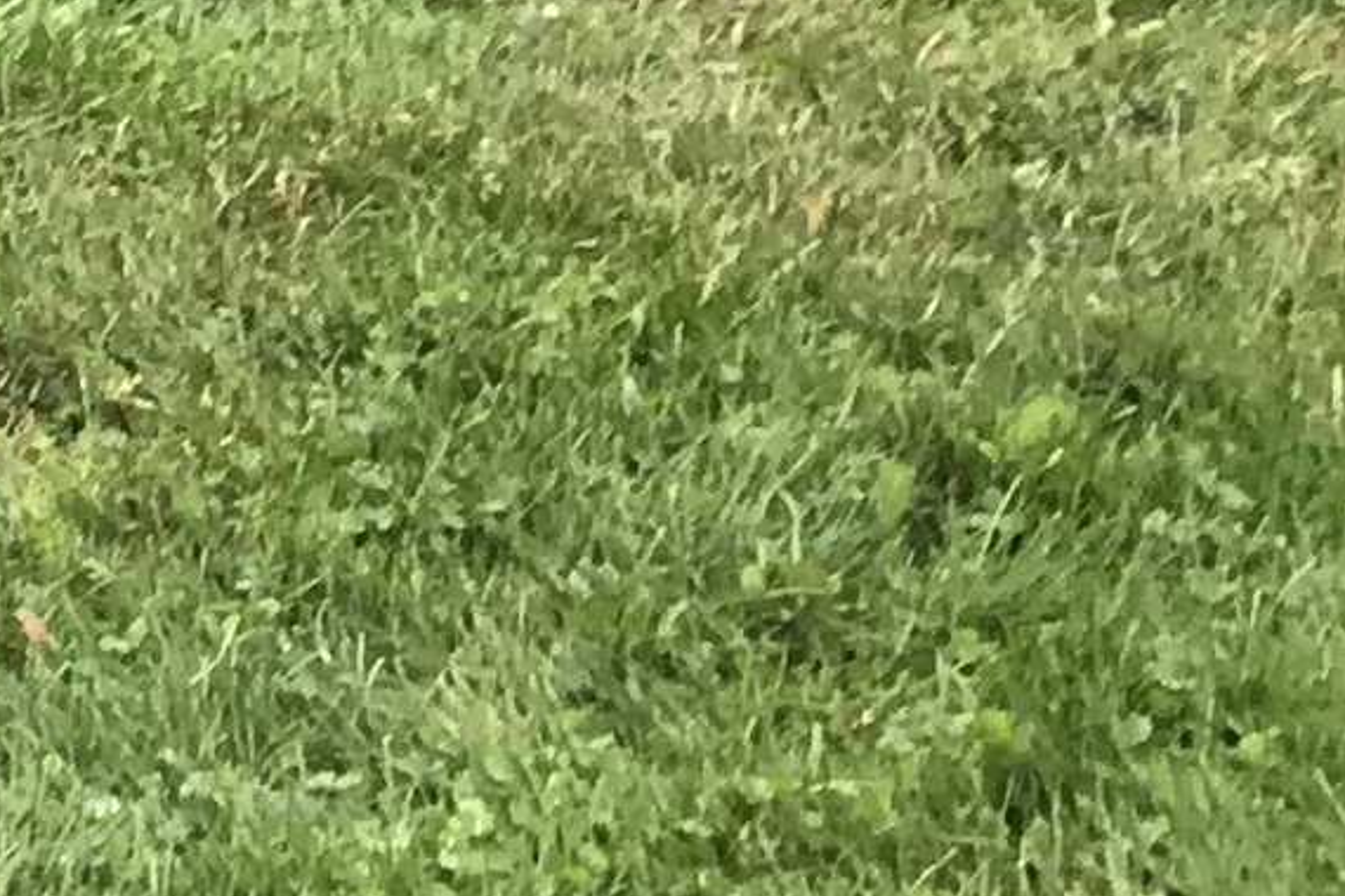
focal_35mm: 206
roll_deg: +0.8
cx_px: -2220
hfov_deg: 8.8
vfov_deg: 6.5
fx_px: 7696
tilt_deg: -8.7
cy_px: -953
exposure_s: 1/120
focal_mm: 3.99
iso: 25
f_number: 1.8
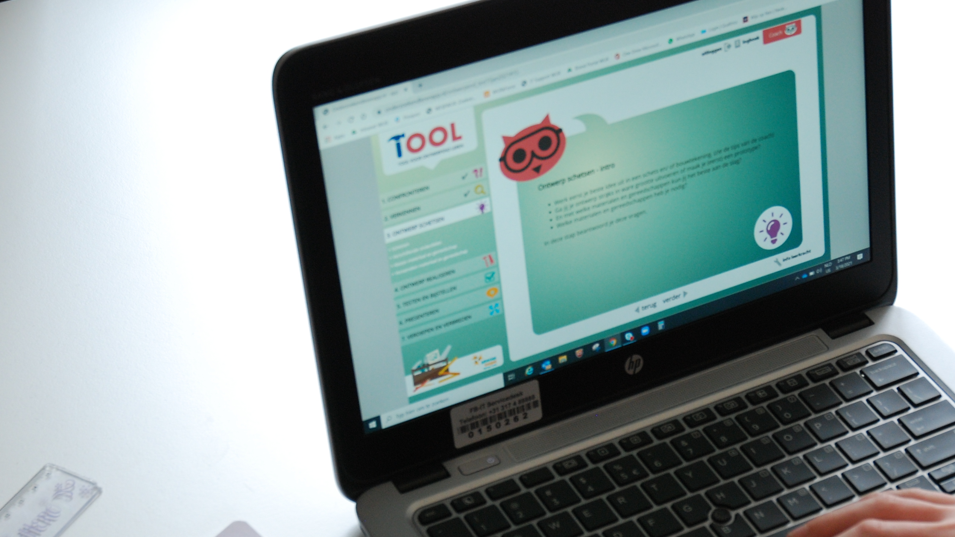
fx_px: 2330
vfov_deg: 13.1
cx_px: 625
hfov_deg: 23.1
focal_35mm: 92
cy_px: 447
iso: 400
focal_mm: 38
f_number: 4.2
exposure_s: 1/40
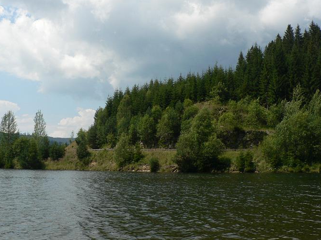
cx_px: 143
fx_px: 399
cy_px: 108
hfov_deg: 43.8
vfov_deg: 33.6
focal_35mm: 43
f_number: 5.6
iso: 80
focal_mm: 6
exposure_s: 1/500
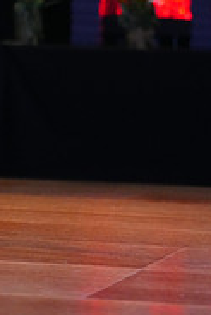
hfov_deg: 4.1
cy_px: -135
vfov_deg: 6.2
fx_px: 2904
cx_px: -81
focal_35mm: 331
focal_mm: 105
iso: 6400
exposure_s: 1/400
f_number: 2.8
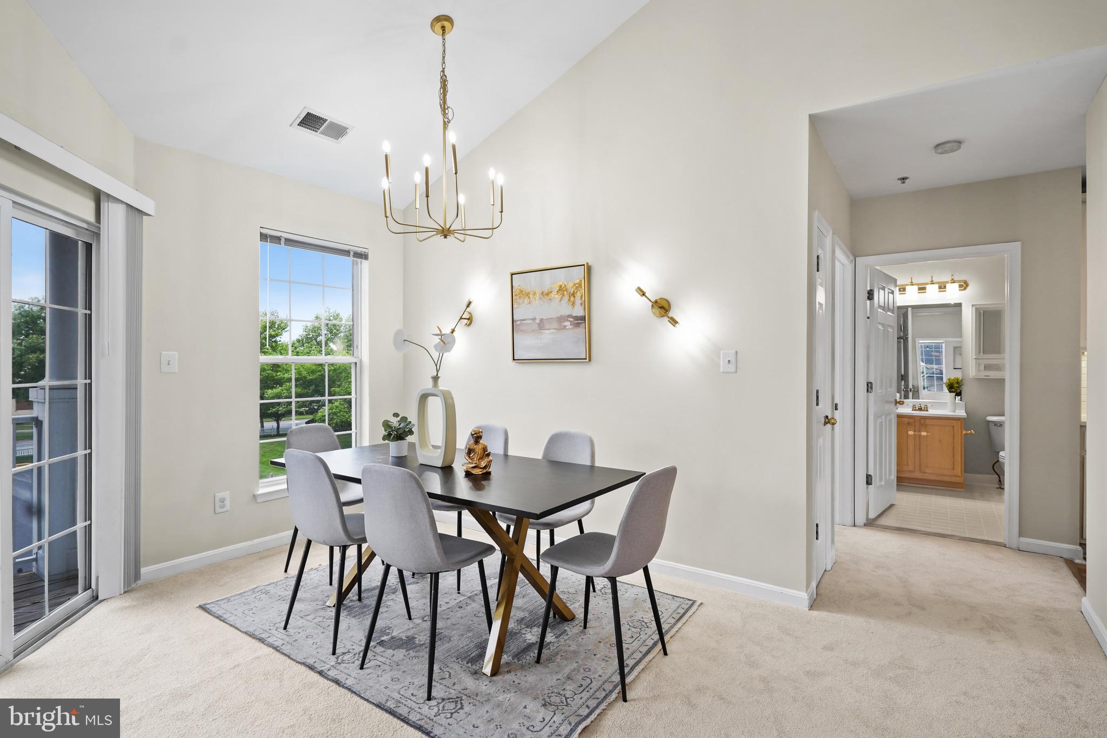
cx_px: 554
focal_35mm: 17
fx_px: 523
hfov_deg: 93.3
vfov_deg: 70.4
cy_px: 369
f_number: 3.5
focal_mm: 17
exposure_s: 1/40
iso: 320
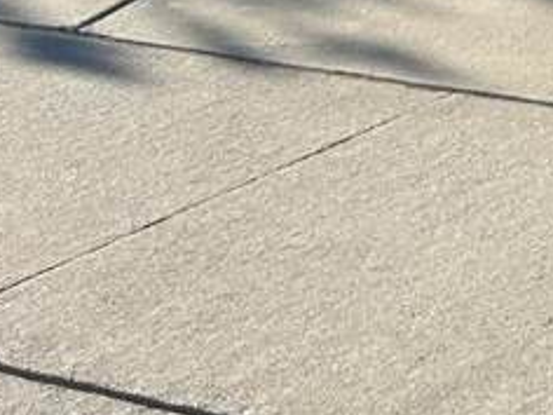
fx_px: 2253
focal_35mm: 141
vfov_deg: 9.2
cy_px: -666
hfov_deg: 11.7
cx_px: 1277
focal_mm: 5.7
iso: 50
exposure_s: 1/2632
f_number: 1.5
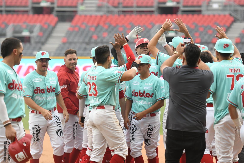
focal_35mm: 195
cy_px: 82
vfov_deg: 7.0
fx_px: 1322
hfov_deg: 10.5
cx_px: 122
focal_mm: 130
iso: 1000
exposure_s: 1/1250
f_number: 4
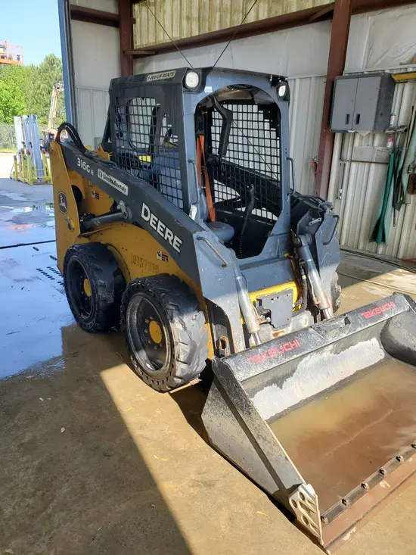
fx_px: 416
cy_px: 278
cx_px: 208
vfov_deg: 67.3
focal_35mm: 26
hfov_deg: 53.1
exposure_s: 1/340
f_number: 2.4
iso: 50
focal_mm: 4.3
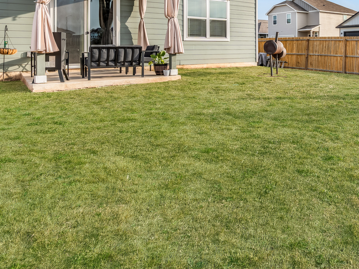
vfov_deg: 43.9
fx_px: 311
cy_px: 43
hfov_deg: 57.1
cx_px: 267
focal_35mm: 30
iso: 100
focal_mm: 16
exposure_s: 1/50
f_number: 8
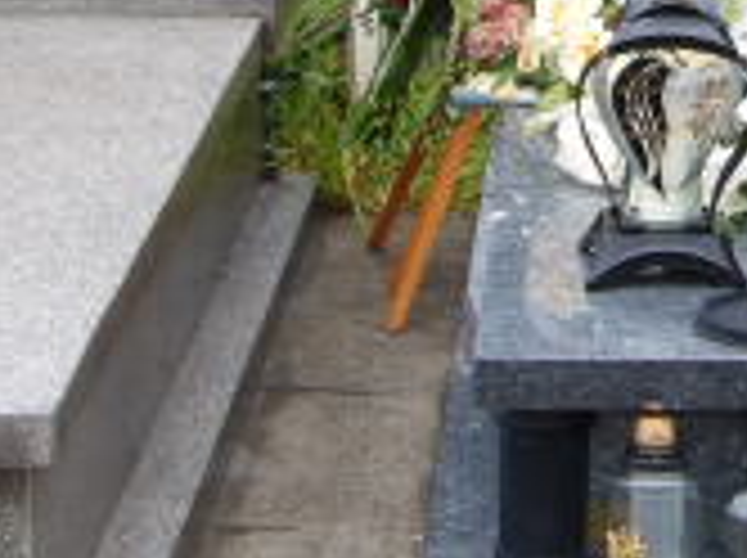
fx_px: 3491
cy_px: -112
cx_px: 914
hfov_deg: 11.9
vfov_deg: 9.0
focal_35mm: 162
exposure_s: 1/234
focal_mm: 7.6
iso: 100
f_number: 3.7
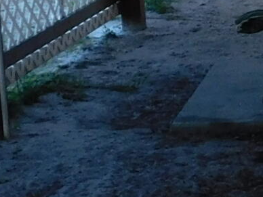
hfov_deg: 10.6
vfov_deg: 8.2
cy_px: -49
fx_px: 1352
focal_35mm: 178
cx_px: 434
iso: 125
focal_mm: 4
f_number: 3
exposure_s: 1/200
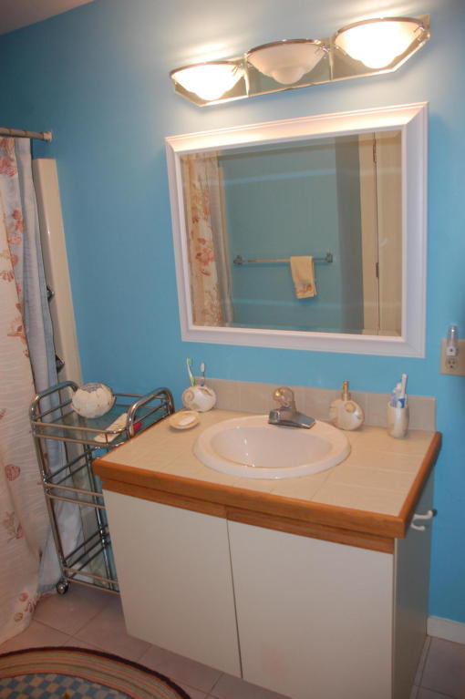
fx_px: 582
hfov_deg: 43.5
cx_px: 232
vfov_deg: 62.0
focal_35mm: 30
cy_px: 350
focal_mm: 20
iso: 400
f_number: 3.8
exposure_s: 1/60
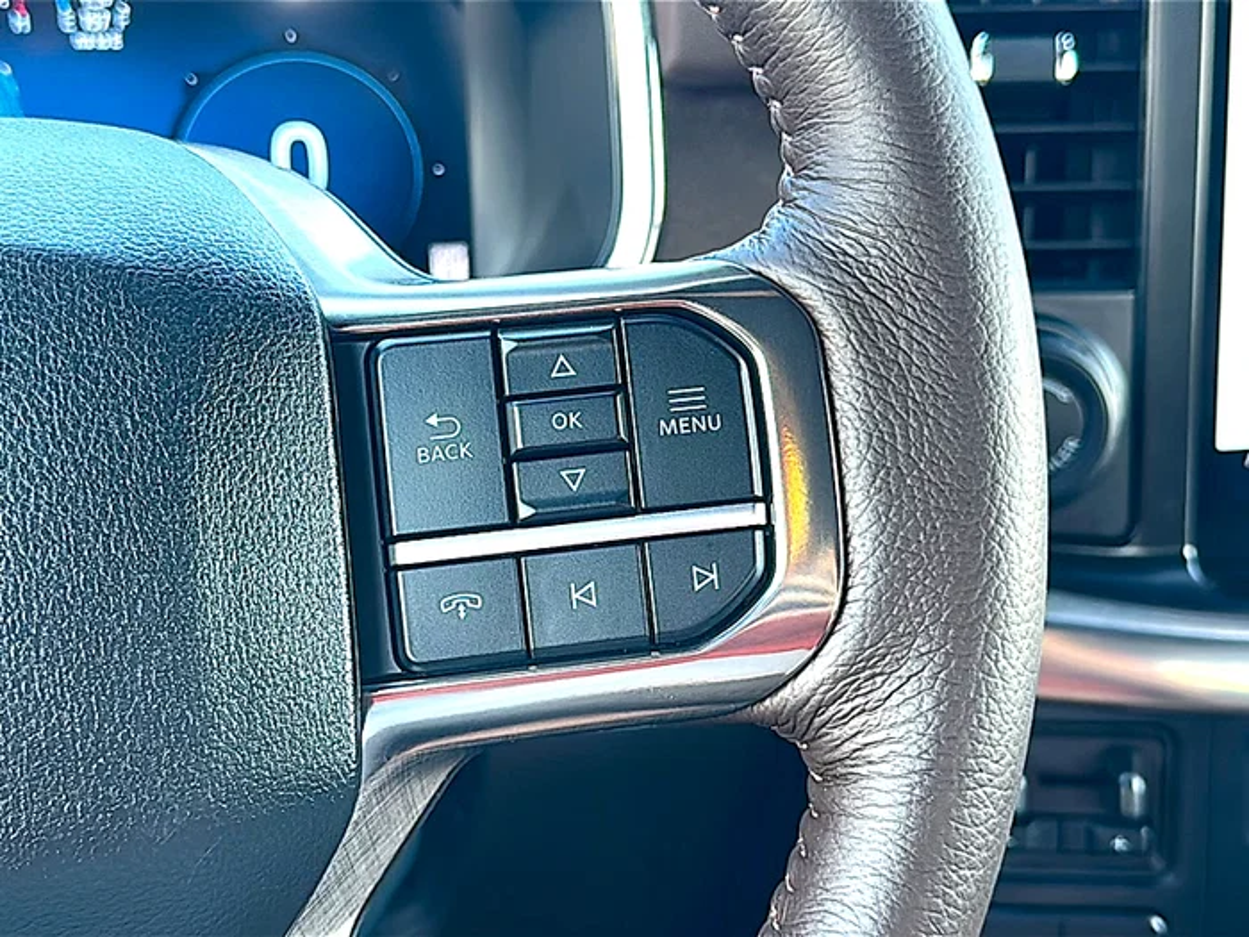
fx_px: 1515
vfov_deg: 34.3
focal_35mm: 42
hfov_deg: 44.8
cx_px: 624
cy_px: 468
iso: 100
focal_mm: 6.86
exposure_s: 1/108
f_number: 1.78
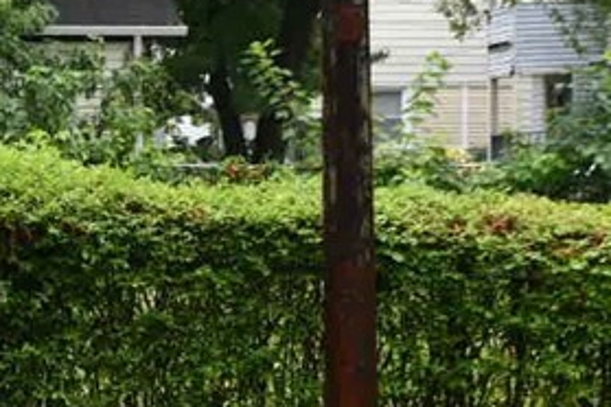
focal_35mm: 140
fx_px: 2376
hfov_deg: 13.8
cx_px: -291
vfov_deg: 9.8
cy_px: 131
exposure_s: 1/250
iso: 200
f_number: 6.3
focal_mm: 24
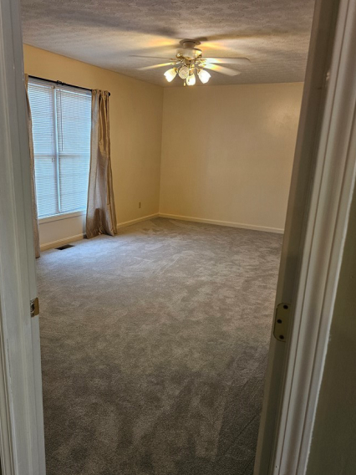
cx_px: 154
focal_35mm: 27
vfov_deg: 65.3
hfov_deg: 51.2
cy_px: 246
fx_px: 370
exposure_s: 1/120
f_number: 1.7
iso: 250
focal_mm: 6.3
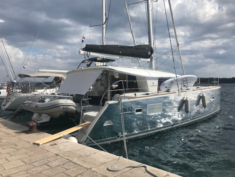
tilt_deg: +0.7
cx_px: 118
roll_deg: +0.7
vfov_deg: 49.7
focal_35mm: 28
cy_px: 88
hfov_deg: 63.4
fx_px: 190
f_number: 1.8
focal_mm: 3.99
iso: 20
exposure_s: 1/4000
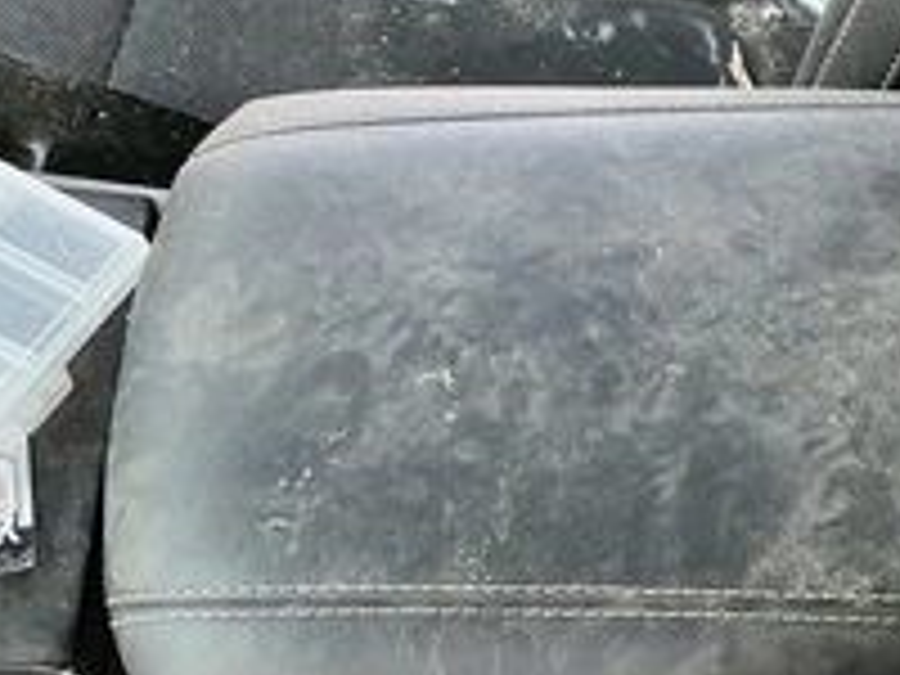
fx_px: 1456
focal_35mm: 56
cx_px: 783
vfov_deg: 26.1
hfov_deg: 32.9
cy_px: 346
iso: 40
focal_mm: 3
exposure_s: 1/122
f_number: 1.8
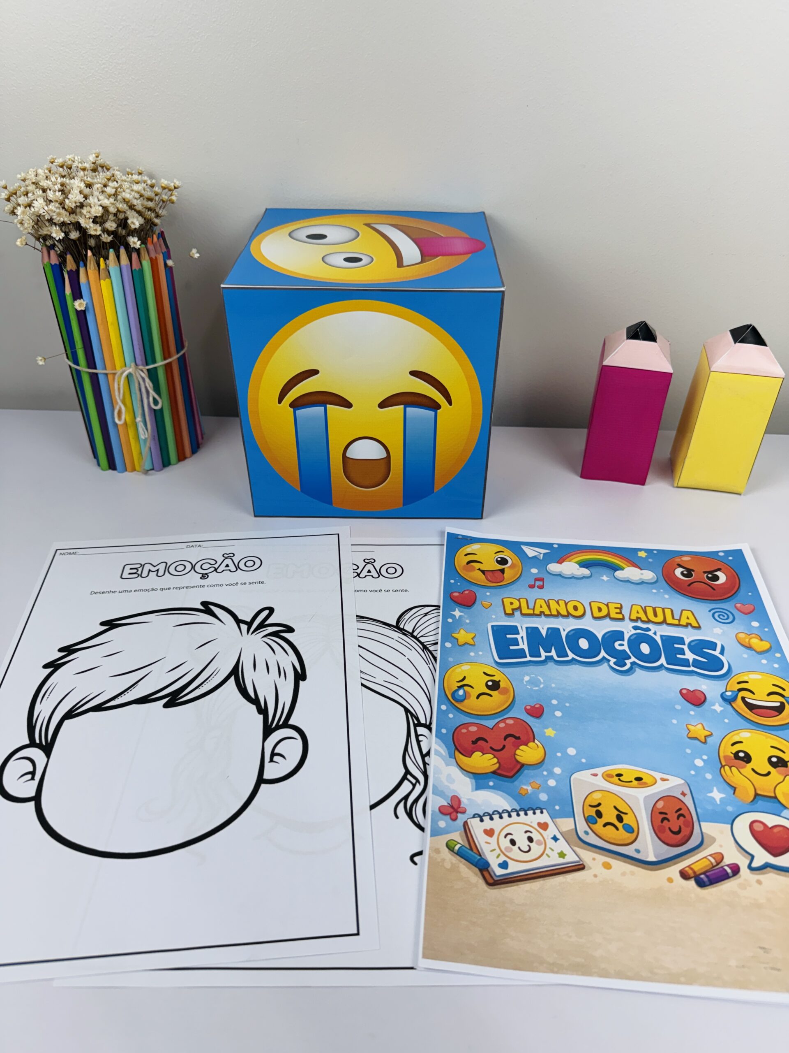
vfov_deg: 71.6
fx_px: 729
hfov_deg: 56.8
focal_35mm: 24
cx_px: 394
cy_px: 526
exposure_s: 1/385
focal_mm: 6.76
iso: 80
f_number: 1.78
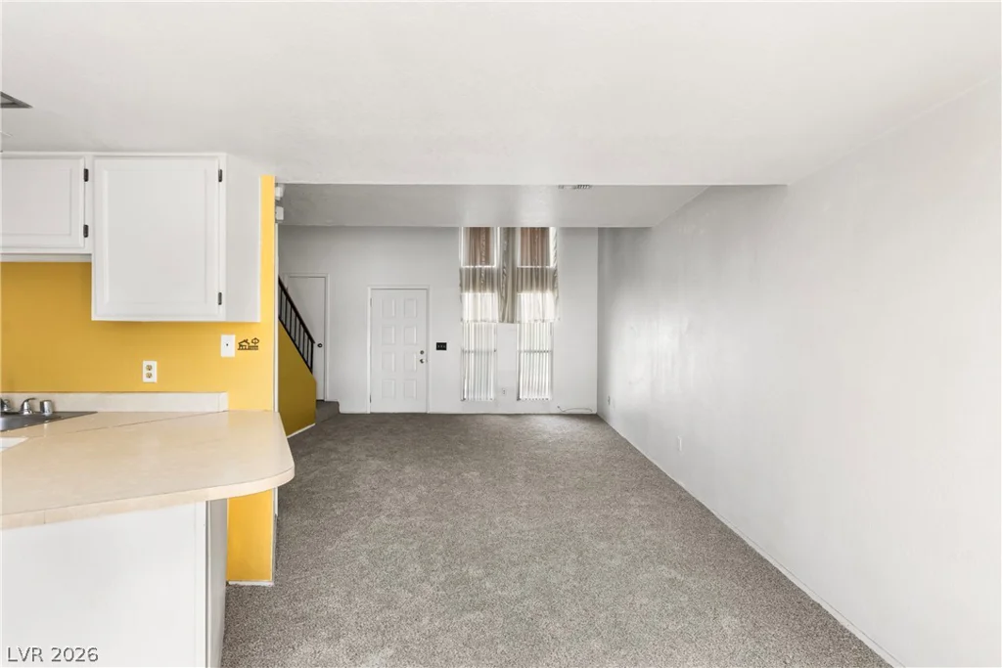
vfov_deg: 70.5
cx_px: 501
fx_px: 473
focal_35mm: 17
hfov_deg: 93.3
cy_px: 334
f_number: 8
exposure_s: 1/20
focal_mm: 17
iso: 400
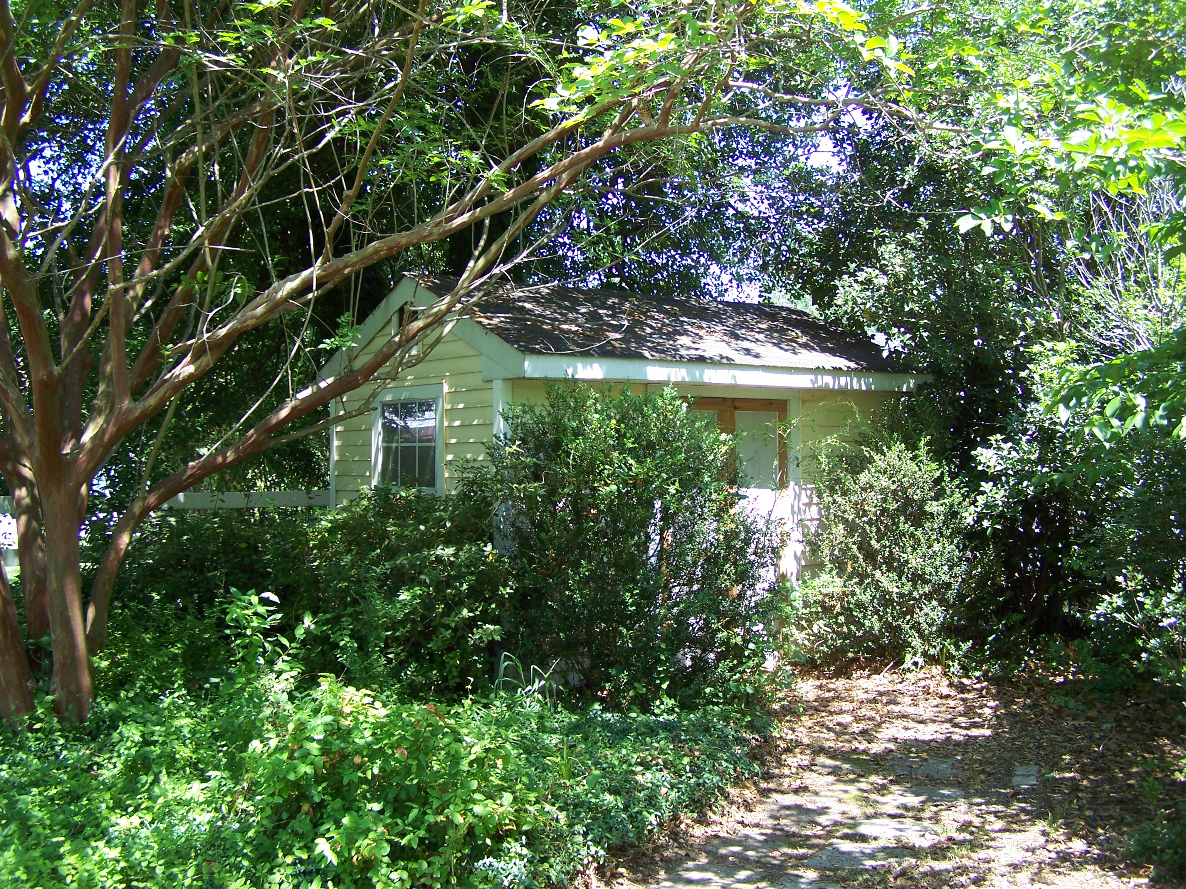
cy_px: 444
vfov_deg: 37.7
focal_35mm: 38
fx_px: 1302
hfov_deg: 49.0
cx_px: 593
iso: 64
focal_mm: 6.3
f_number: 2.8
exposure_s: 1/100
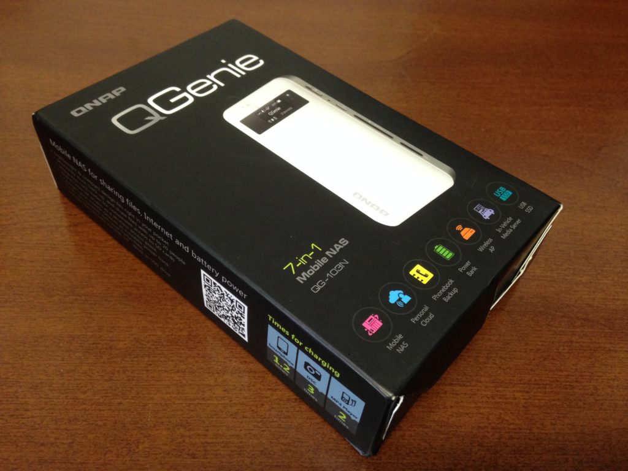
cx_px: 314
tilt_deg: -47.6
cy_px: 236
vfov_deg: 42.9
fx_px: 599
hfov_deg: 55.4
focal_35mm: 33
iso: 200
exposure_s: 1/20
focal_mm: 4.12
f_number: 2.4
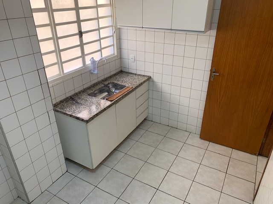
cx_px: 136
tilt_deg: -27.1
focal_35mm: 26
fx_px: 205
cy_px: 102
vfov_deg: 53.1
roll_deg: -0.2
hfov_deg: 67.3
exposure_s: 1/121
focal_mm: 4.25
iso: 80
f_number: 1.8
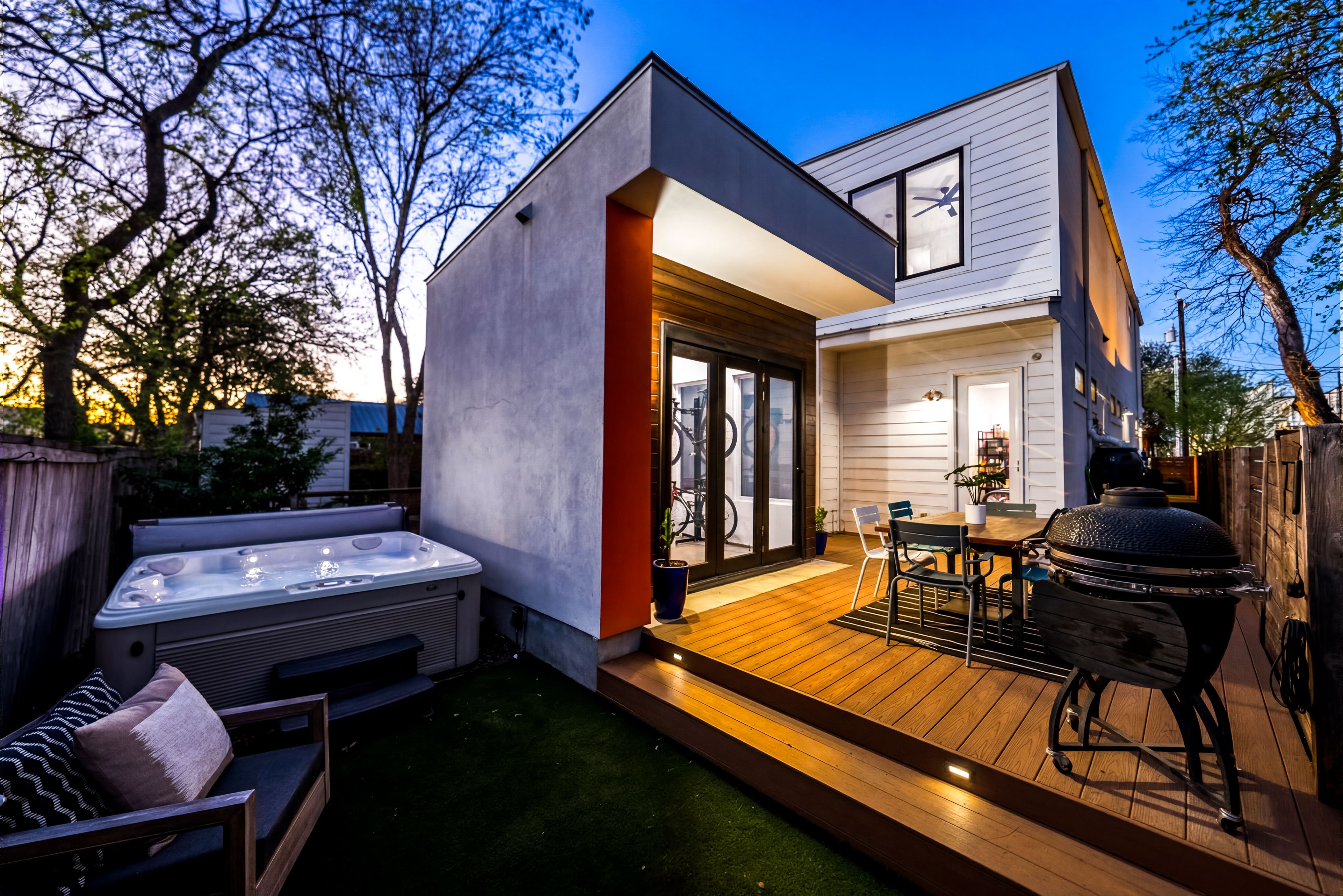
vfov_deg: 85.5
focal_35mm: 13
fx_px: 485
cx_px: 672
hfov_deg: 108.3
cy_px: 448
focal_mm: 13
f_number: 4.5
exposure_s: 1/80
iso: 1000
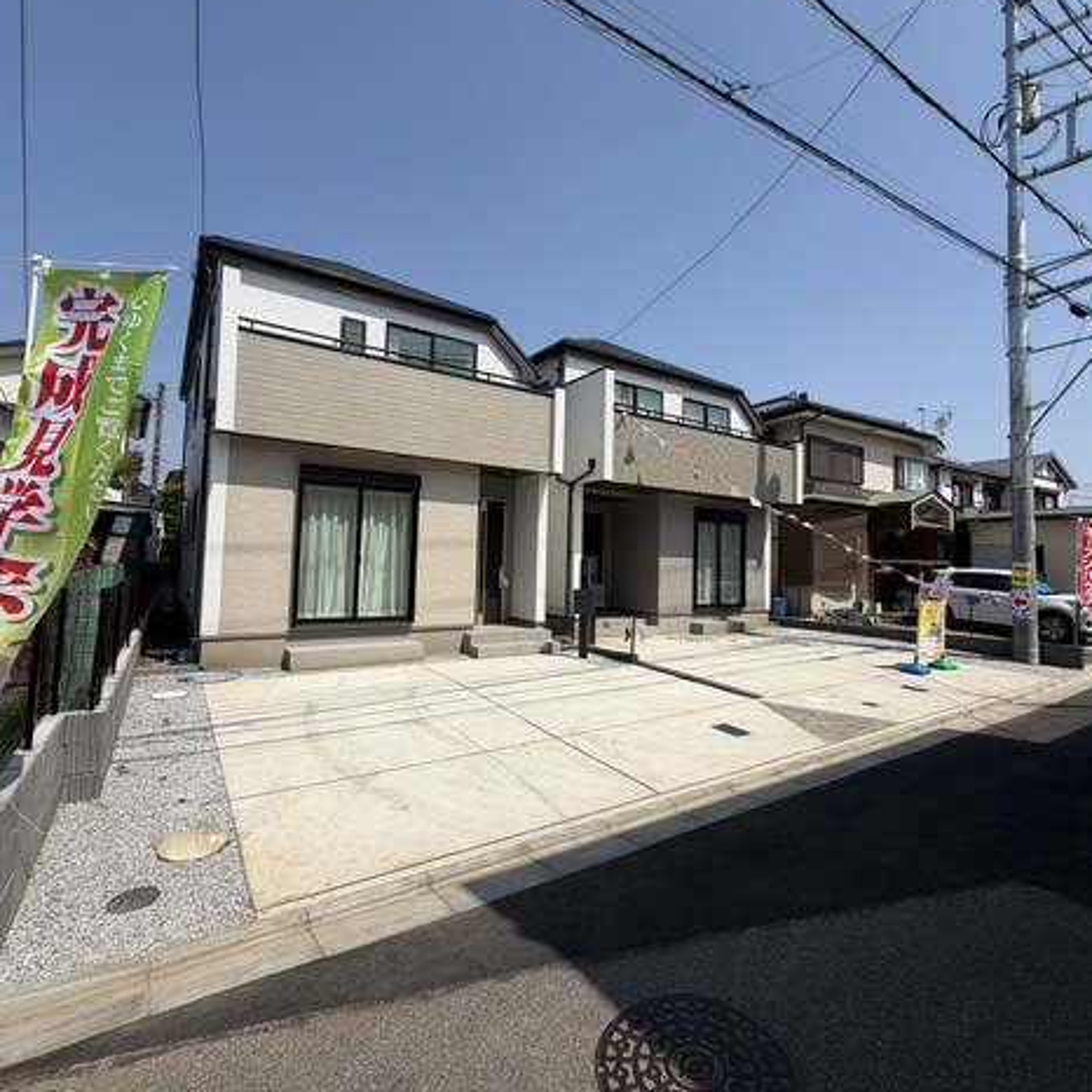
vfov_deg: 84.0
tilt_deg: +4.2
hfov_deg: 83.7
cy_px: 532
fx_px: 607
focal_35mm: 17
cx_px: 600
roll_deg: +0.0
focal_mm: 2.22
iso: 20
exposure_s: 1/1572
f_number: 2.2
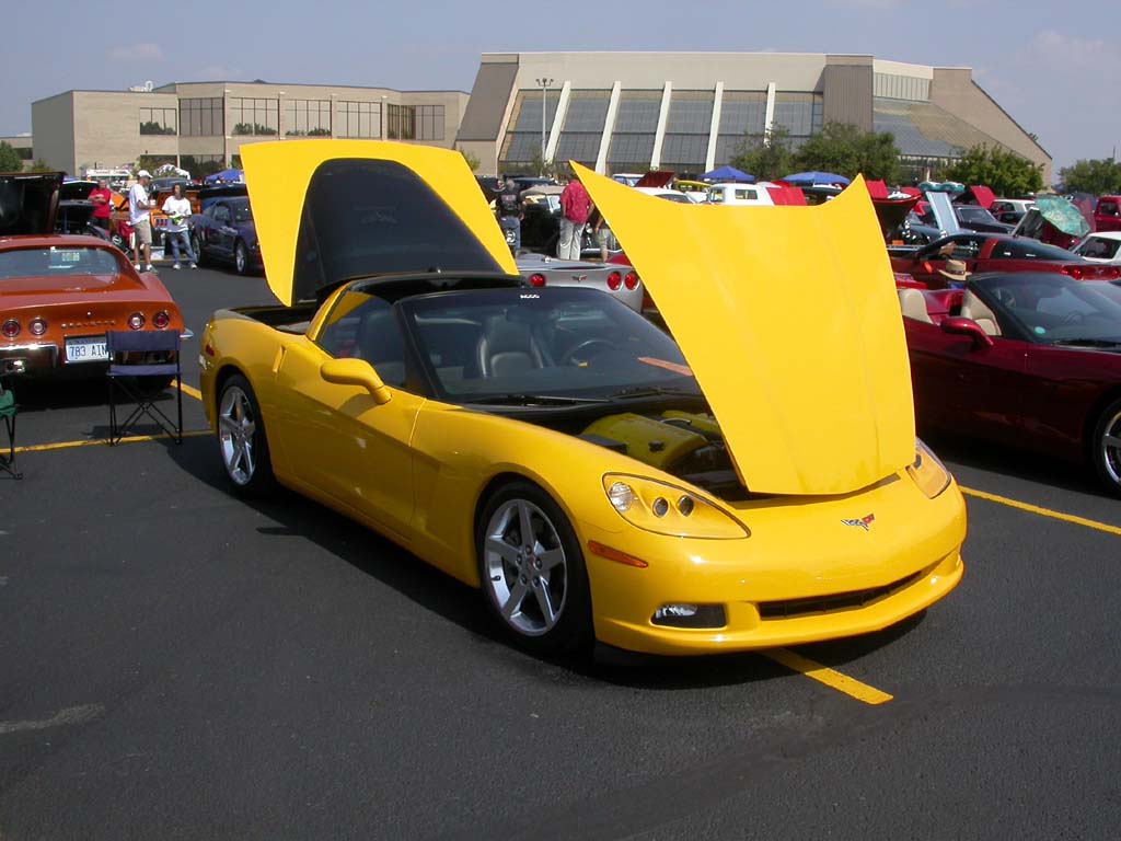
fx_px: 1231
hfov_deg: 49.0
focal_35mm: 38
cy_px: 420
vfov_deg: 37.7
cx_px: 560
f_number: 7.5
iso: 100
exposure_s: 1/430
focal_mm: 7.85
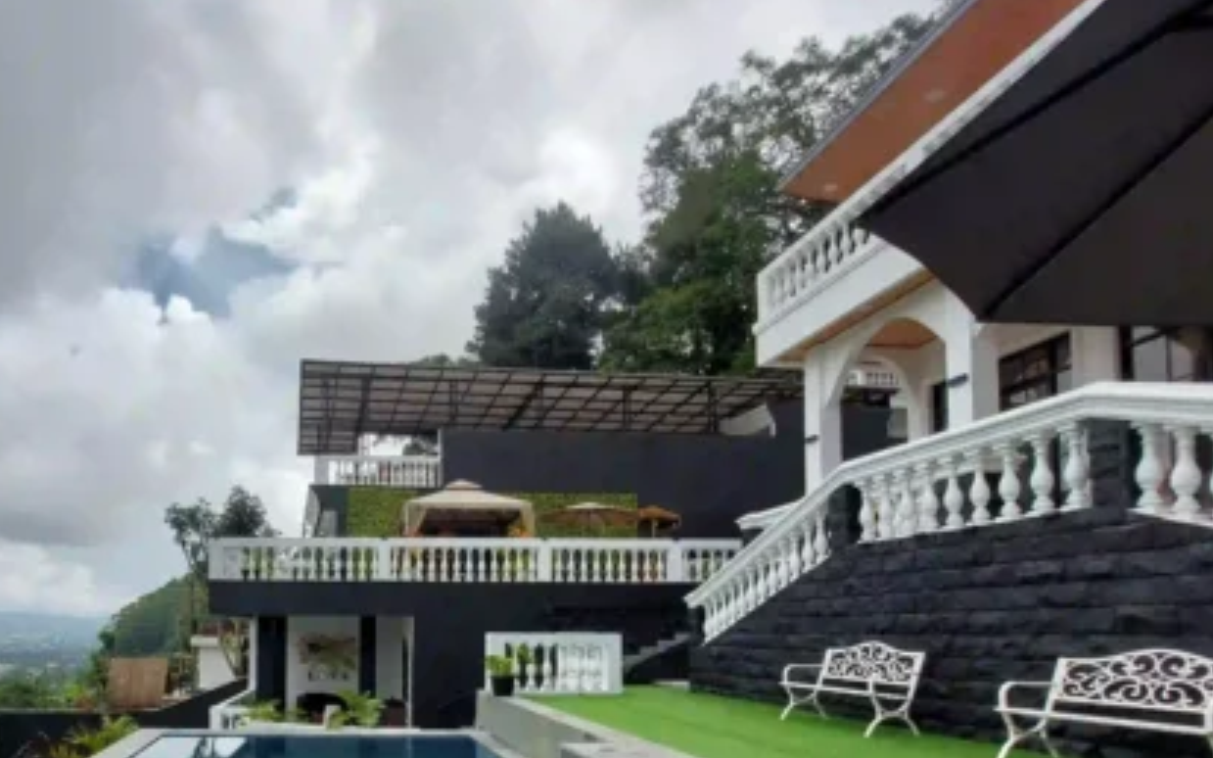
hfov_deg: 80.2
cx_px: 344
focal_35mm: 20
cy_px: 623
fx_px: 661
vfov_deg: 54.8
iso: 50
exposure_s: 1/1432
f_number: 2.2
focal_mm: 1.74
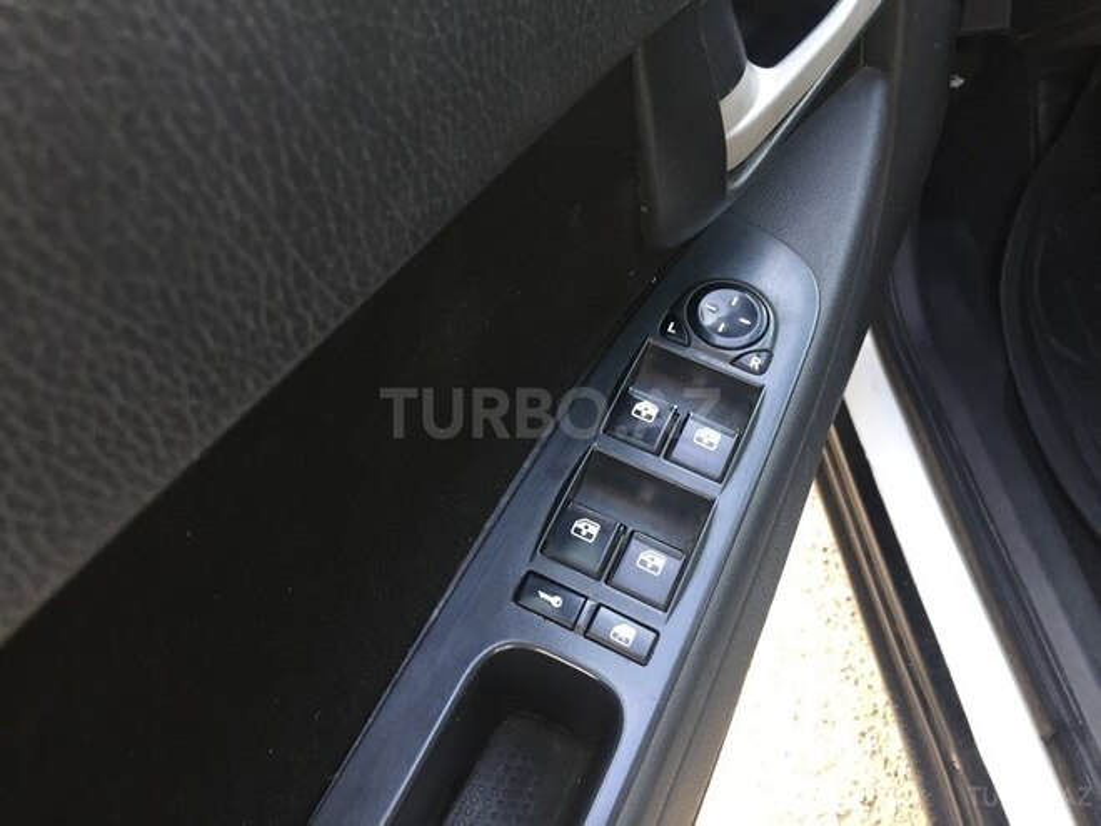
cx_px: 550
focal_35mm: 29
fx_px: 922
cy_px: 413
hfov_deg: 61.7
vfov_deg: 48.2
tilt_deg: -51.4
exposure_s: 1/33
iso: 64
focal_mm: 4.15
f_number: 2.2
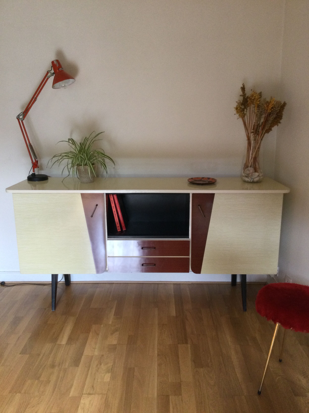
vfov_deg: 58.4
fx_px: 369
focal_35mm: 31
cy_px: 206
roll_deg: +1.4
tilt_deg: -13.7
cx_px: 154
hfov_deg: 45.4
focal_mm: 3.3
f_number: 2.4
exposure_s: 1/33
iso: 100
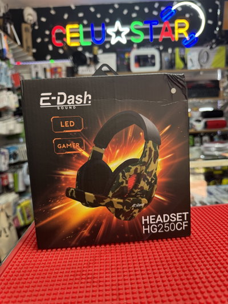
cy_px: 152
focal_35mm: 24
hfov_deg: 56.8
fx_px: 211
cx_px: 114
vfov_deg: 71.6
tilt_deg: -7.3
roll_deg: +3.8
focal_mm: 6.76
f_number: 1.78
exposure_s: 1/50
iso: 100
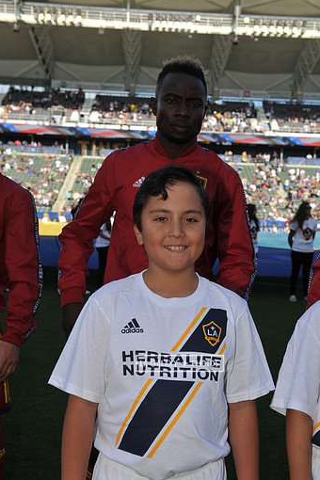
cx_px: 180
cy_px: 269
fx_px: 667
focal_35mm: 50
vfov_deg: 39.5
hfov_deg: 27.0
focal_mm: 44
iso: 250
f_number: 6.3
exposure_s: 1/800
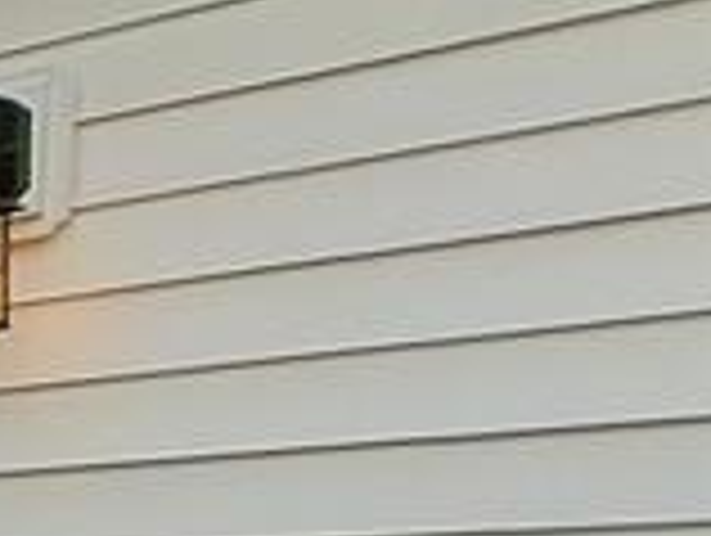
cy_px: 856
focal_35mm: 84
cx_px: -1570
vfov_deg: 15.9
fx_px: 1728
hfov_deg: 10.6
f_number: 2.2
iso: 50
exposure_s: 1/1009
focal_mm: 1.74
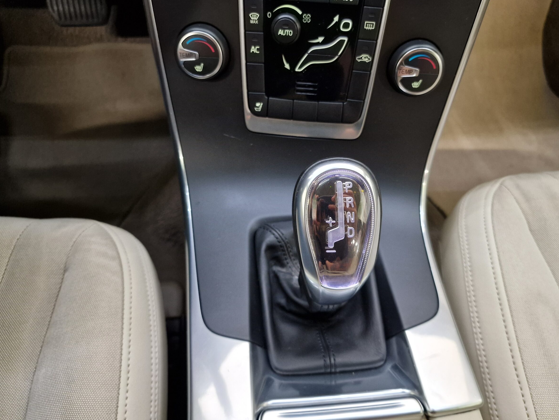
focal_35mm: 25
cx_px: 290
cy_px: 206
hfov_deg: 69.4
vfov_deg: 54.9
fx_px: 404
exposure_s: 1/33
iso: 500
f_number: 1.8
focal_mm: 6.4
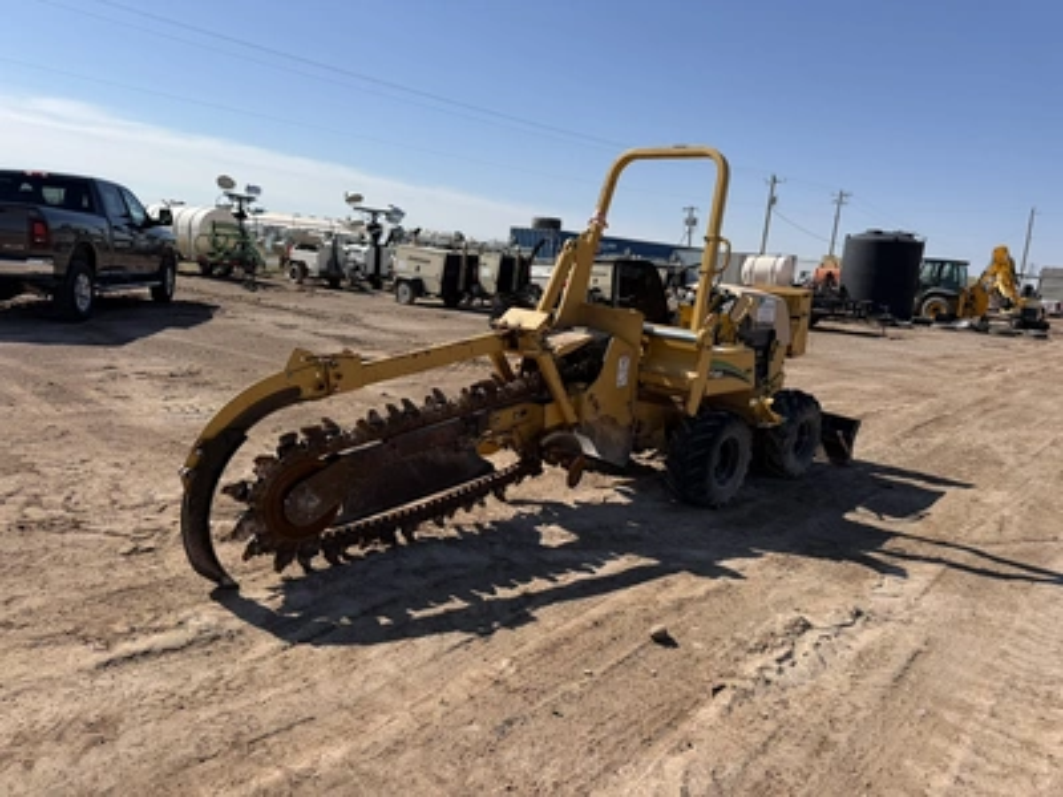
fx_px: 737
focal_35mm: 24
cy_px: 398
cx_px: 532
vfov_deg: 56.8
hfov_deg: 71.6
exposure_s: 1/6173
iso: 80
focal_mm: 6.76
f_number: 1.78
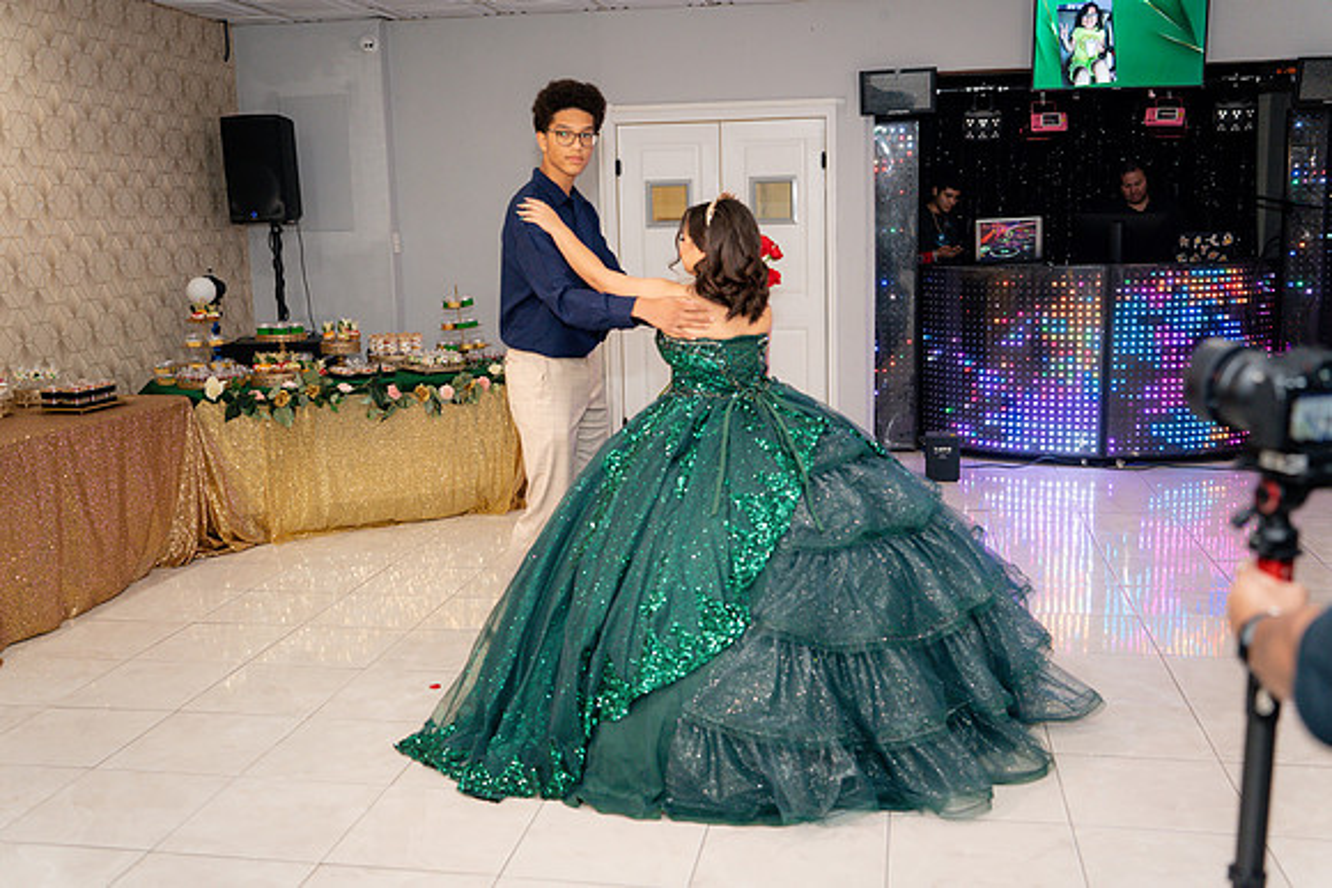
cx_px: 666
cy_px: 444
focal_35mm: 35
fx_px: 1302
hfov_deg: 54.2
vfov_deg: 37.7
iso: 800
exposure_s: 1/250
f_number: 2.8
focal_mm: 35
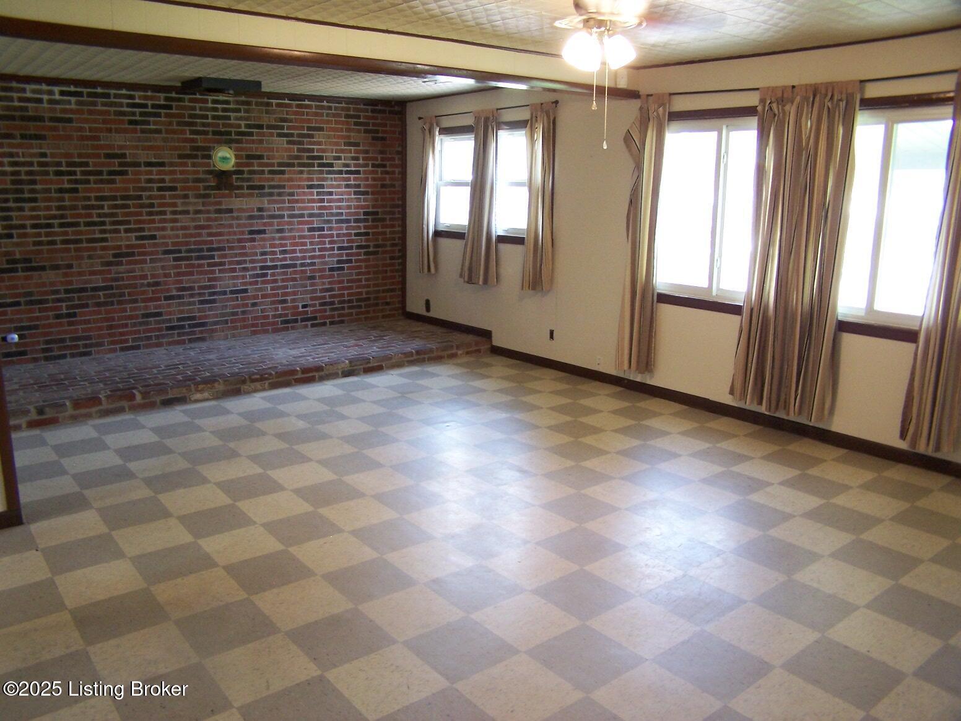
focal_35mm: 38
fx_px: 1055
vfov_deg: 37.7
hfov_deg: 49.0
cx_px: 480
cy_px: 360
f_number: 2.8
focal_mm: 6.3
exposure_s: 1/15
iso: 140
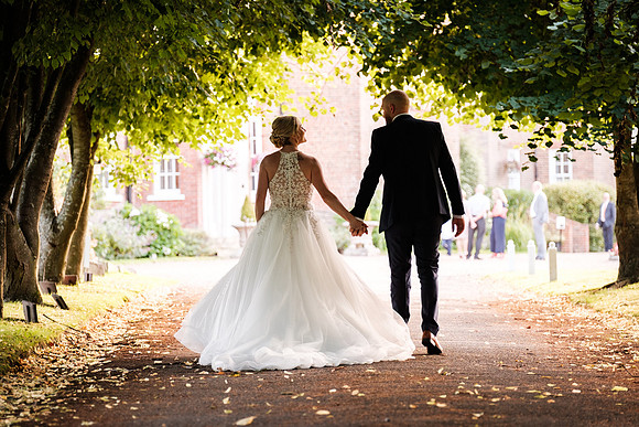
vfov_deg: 9.0
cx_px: 320
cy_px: 214
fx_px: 2717
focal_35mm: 153
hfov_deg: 13.4
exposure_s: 1/80
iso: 200
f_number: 2.8
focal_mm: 94.5
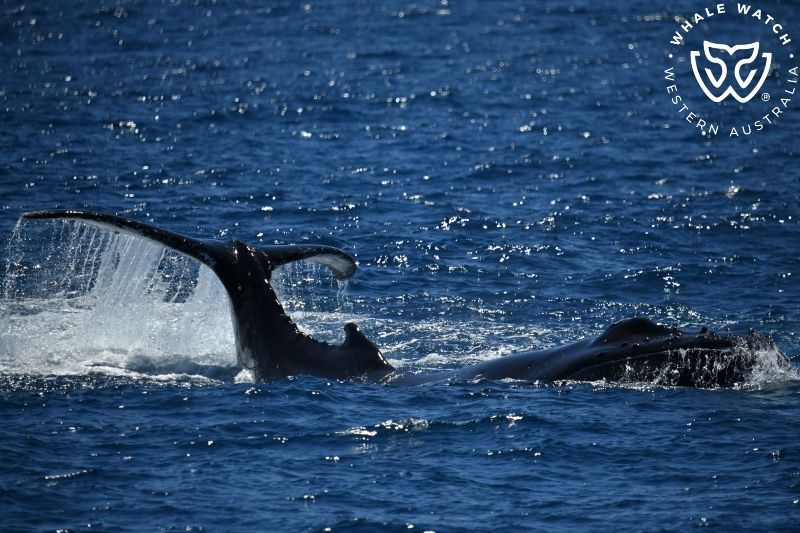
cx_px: 400
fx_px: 13330
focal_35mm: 600
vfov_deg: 2.3
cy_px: 266
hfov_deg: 3.4
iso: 720
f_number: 6.3
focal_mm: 600
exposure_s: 1/8000
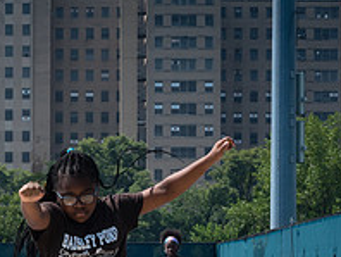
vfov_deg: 5.9
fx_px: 2485
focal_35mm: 252
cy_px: 362
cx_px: -16
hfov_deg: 7.8
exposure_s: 1/400
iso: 400
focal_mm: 80
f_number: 13
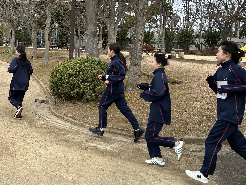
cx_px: 48
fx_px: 327
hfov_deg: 39.6
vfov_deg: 31.4
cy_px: 70
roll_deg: -1.5
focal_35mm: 46
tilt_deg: -5.0
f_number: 1.5
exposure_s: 1/1252
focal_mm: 5.7
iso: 50
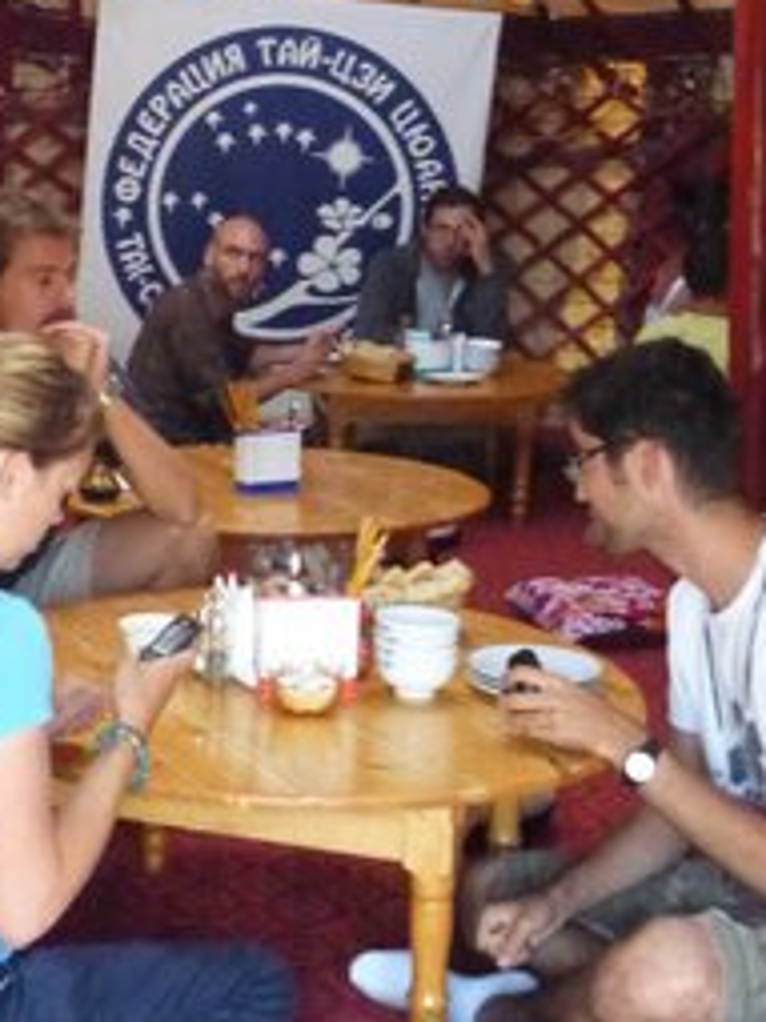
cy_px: 244
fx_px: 1949
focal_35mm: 66
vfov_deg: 28.9
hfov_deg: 22.1
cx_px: 201
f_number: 3.3
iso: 1250
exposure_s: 1/30
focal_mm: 4.9
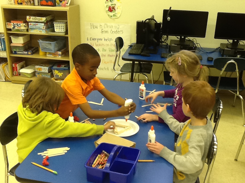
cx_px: 122
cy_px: 92
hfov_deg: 42.9
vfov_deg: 32.9
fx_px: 311
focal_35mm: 44
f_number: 2.4
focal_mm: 2.03
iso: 80
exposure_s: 1/30
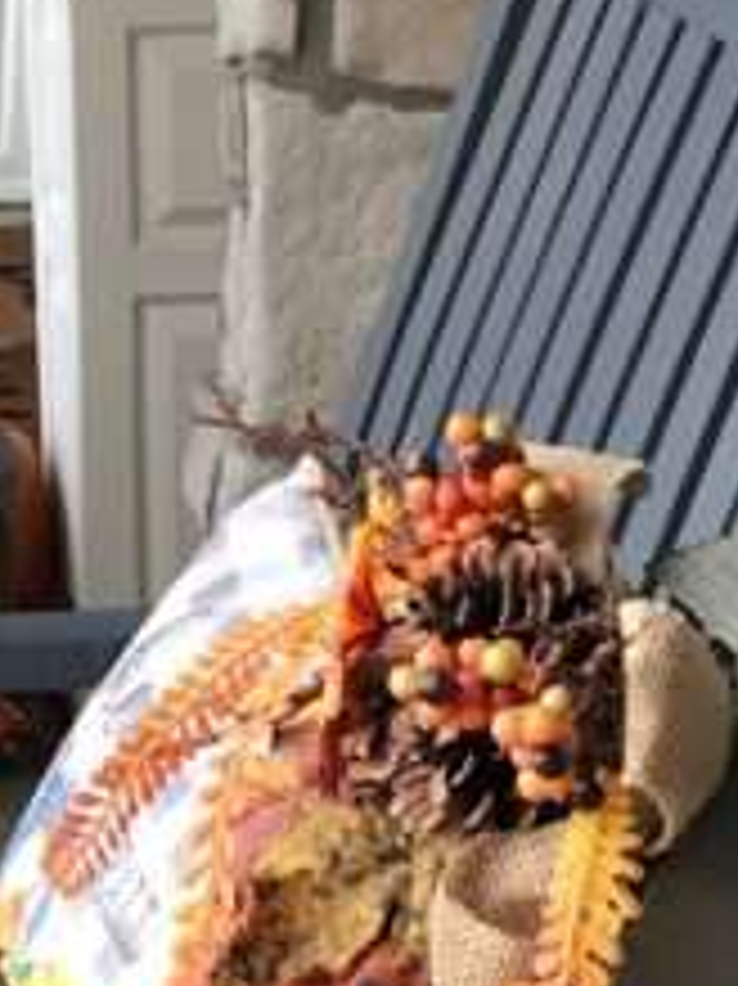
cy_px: 473
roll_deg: -0.3
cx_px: -76
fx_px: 3727
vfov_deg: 15.1
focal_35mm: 131
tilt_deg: -16.9
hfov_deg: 11.2
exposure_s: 1/150
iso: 20
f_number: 1.8
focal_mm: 3.99
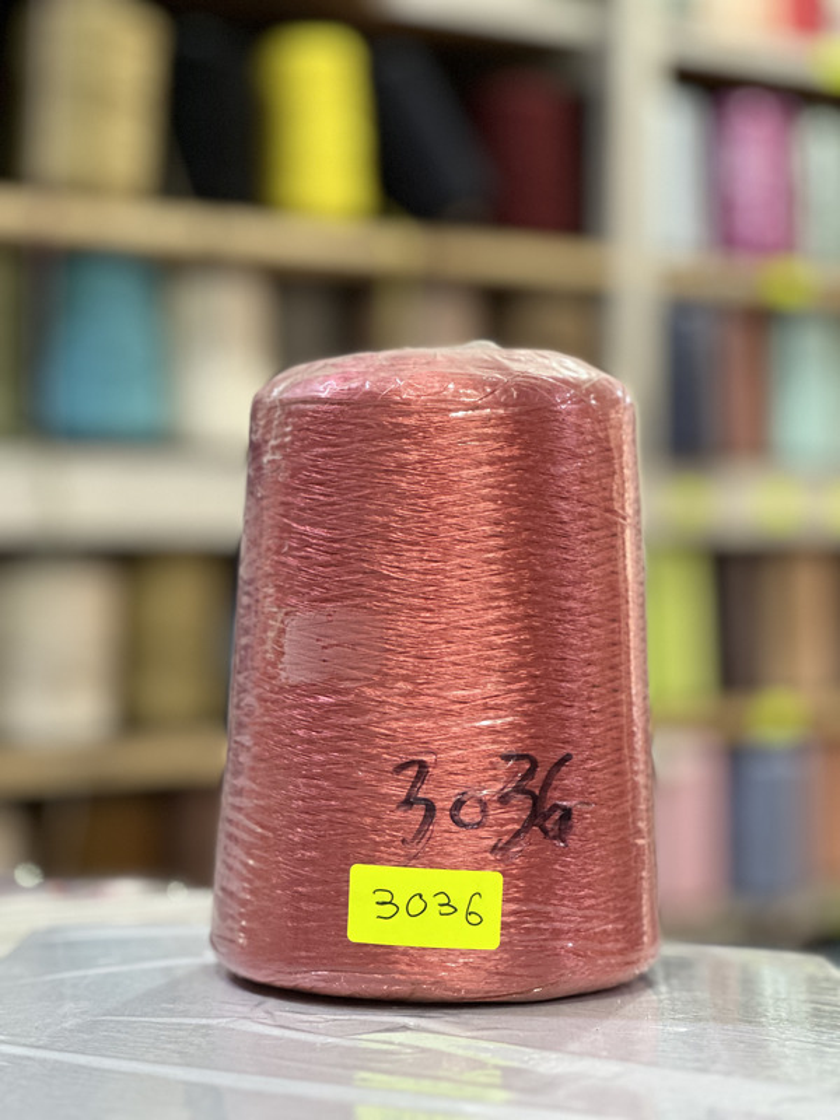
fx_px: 2491
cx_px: 420
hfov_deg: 19.1
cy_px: 560
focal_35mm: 77
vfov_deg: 25.3
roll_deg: -1.0
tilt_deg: +0.4
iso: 160
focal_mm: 9
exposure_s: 1/33
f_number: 2.8
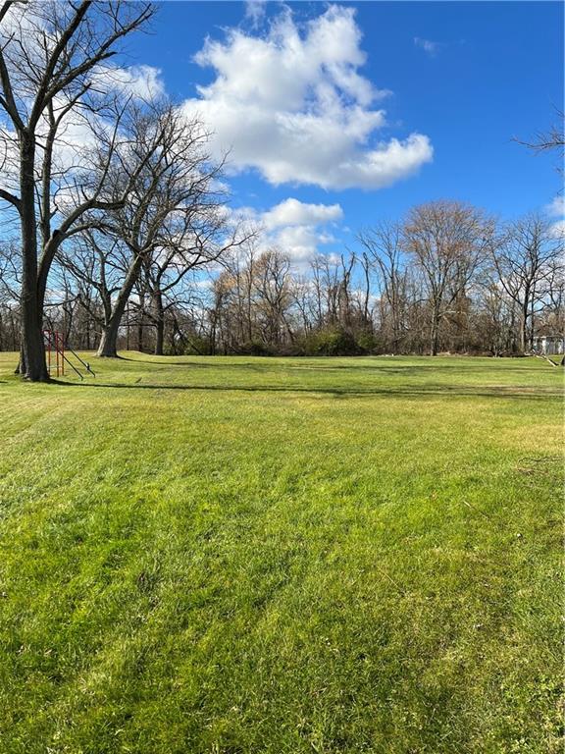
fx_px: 566
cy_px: 377
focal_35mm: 26
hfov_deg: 53.1
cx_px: 282
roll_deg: -2.3
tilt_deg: -2.0
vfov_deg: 67.3
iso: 50
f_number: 1.5
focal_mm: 5.7
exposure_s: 1/3571
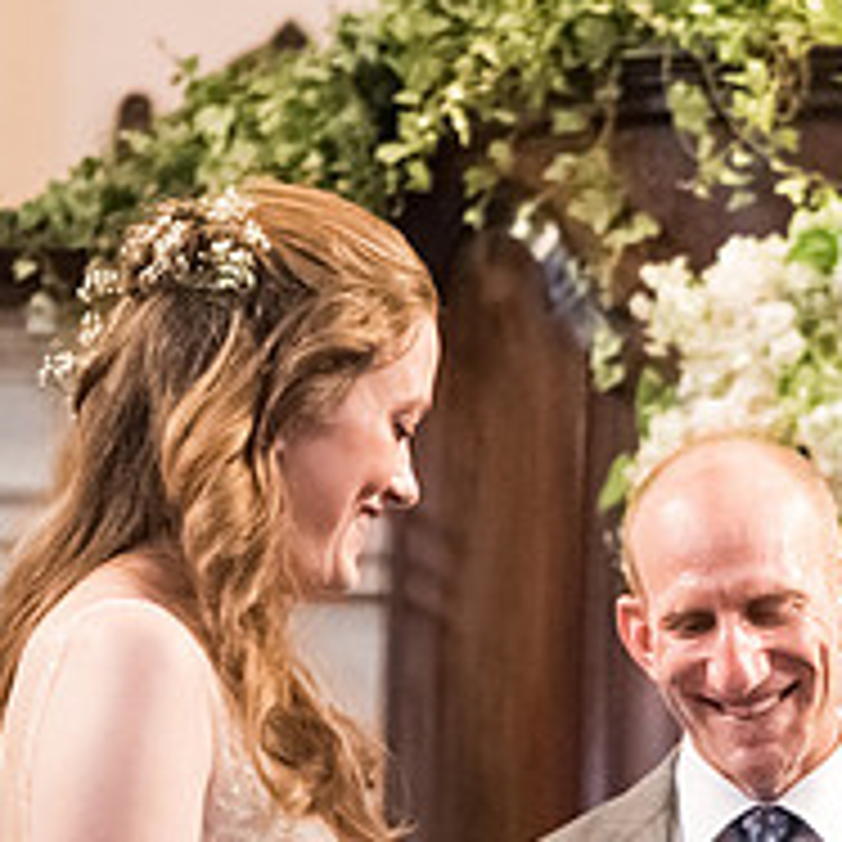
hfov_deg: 5.4
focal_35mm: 325
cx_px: 932
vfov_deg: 5.4
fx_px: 8944
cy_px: 591
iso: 3200
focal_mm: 105
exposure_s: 1/250
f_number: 2.8
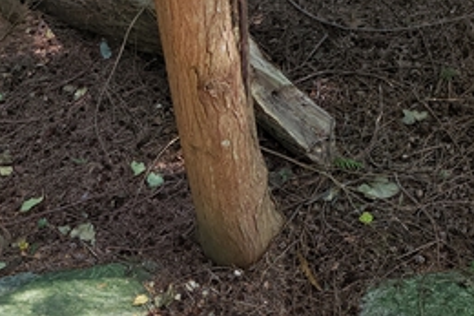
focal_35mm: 50
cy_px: 316
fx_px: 658
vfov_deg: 25.6
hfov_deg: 39.2
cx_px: 159
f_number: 2.4
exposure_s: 1/50
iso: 160
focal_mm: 4.3
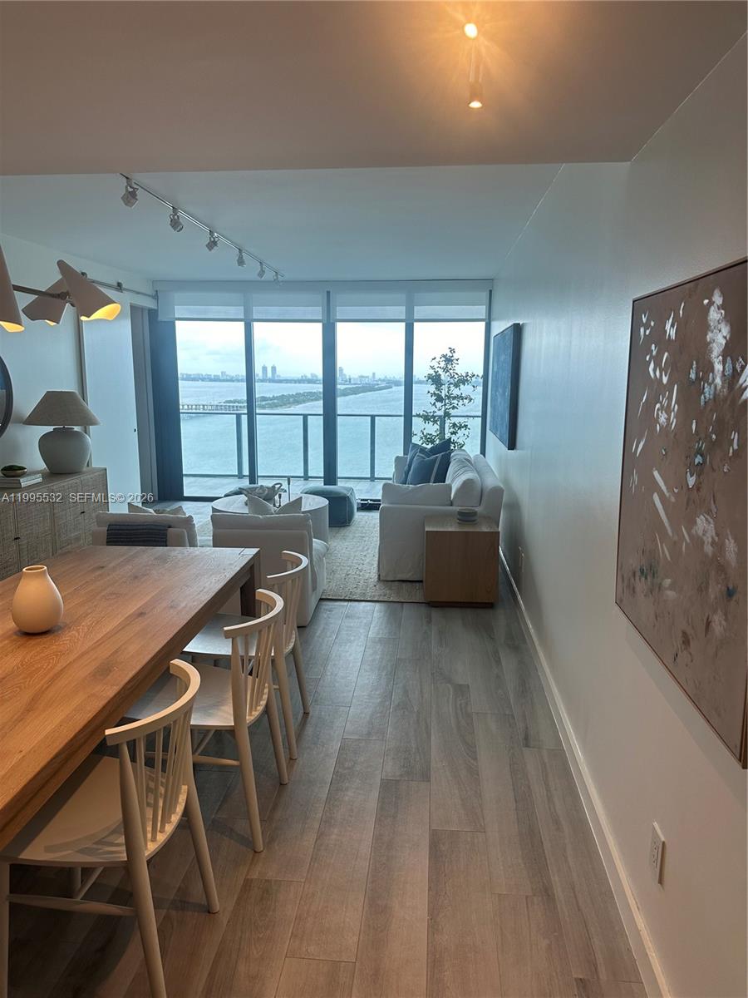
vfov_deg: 71.6
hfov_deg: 56.8
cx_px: 374
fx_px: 691
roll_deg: -0.4
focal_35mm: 24
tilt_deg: -9.5
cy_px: 499
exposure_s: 1/235
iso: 64
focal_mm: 6.86
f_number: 1.78
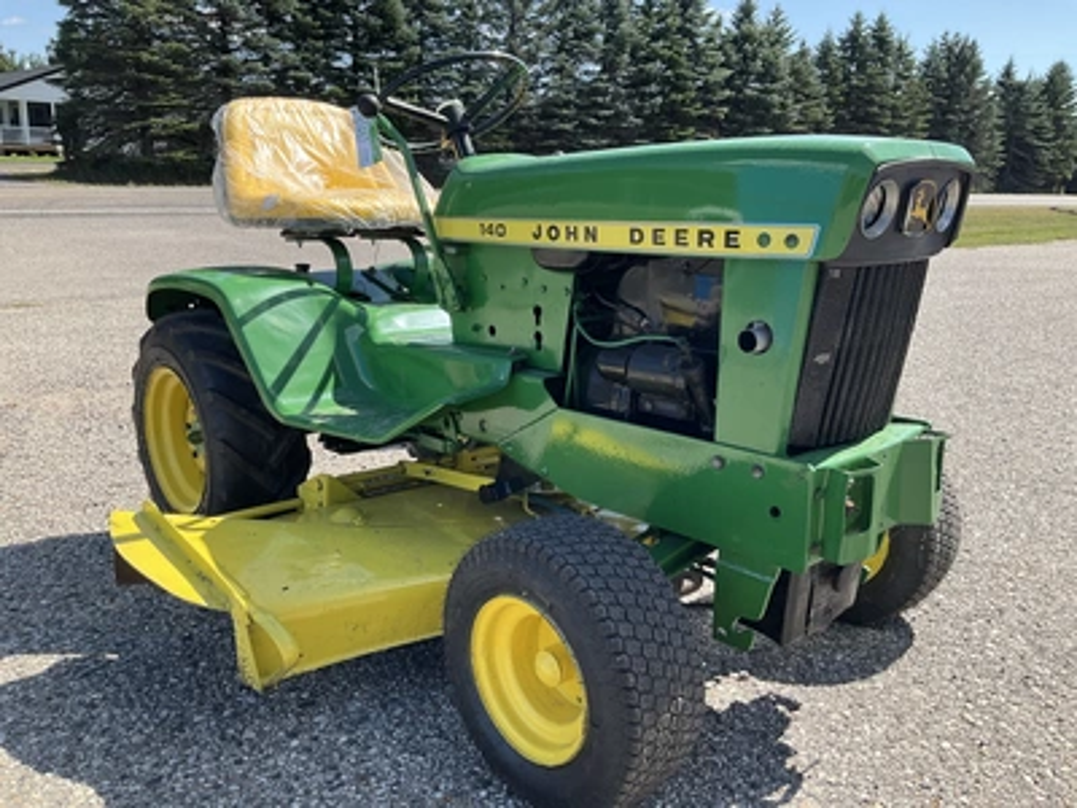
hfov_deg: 61.7
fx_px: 902
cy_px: 404
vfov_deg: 48.2
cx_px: 538
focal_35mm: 29
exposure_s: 1/855
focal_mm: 3
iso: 25
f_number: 1.8
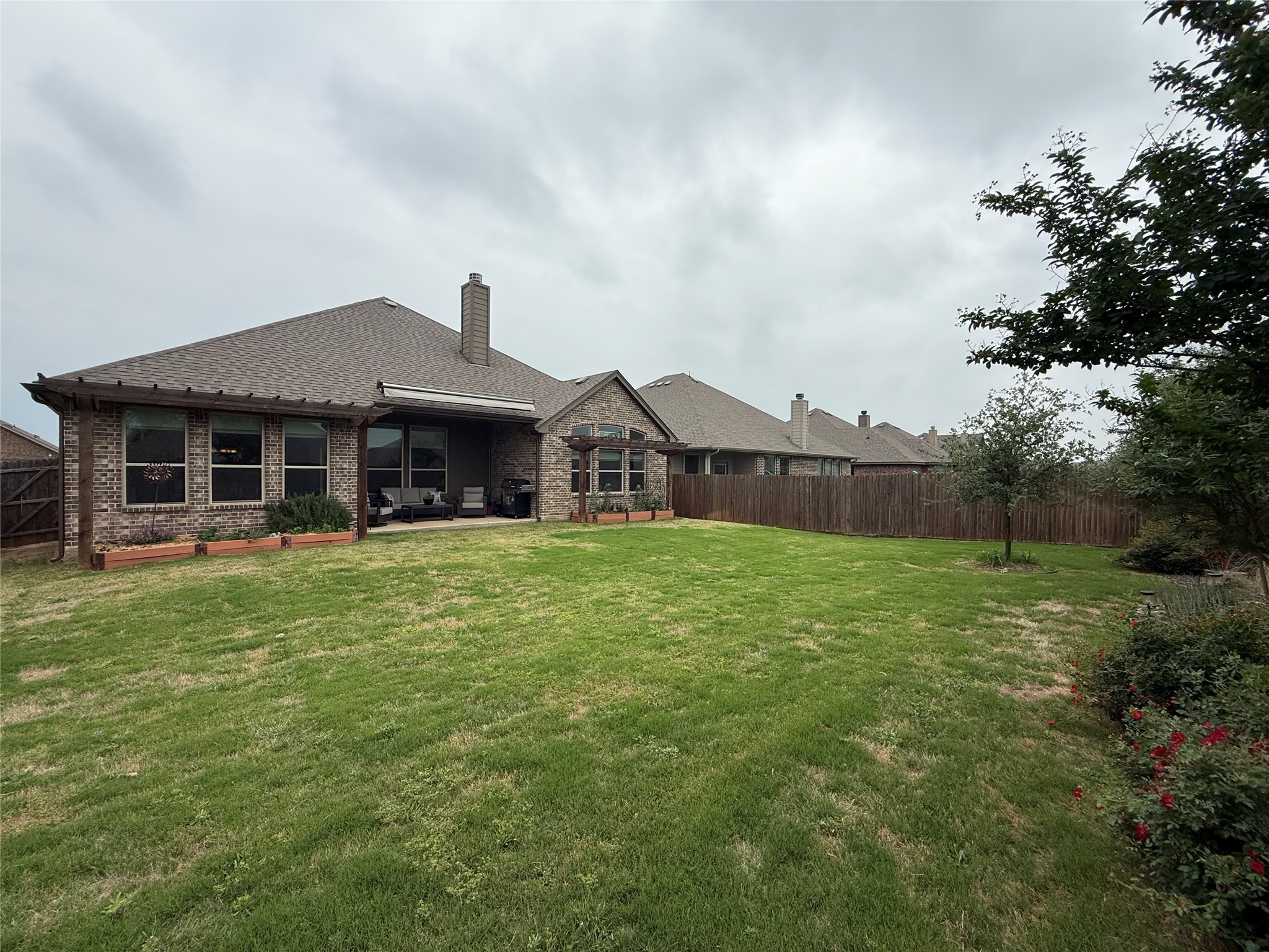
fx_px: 513
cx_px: 634
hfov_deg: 102.1
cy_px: 476
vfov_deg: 85.7
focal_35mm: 14
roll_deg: -1.3
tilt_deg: +0.1
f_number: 2.2
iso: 50
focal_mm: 2.22
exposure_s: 1/2841
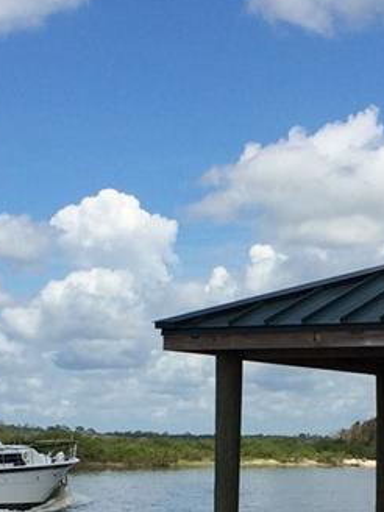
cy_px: 476
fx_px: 1568
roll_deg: +0.1
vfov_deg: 18.2
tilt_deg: -1.9
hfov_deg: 13.9
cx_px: 279
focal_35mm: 106
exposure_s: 1/2740
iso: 32
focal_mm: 4.15
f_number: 2.2
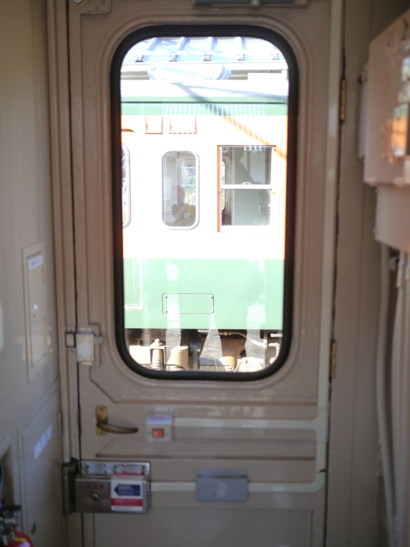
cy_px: 274
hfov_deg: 36.0
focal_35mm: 40
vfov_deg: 46.8
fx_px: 632
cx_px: 205
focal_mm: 20
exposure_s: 1/250
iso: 160
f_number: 1.7
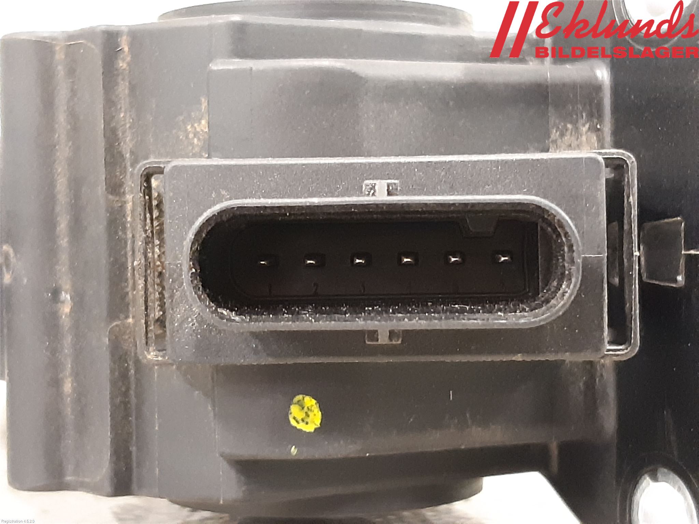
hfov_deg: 67.3
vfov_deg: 53.1
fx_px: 525
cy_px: 262
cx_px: 350
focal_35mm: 26
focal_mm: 3.93
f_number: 1.7
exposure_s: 1/20
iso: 640
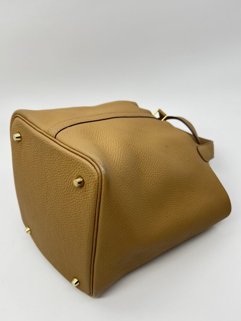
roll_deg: +12.4
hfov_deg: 48.2
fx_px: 269
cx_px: 111
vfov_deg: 61.6
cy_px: 171
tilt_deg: -43.7
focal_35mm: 29
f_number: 1.5
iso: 40
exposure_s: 1/190
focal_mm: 5.7
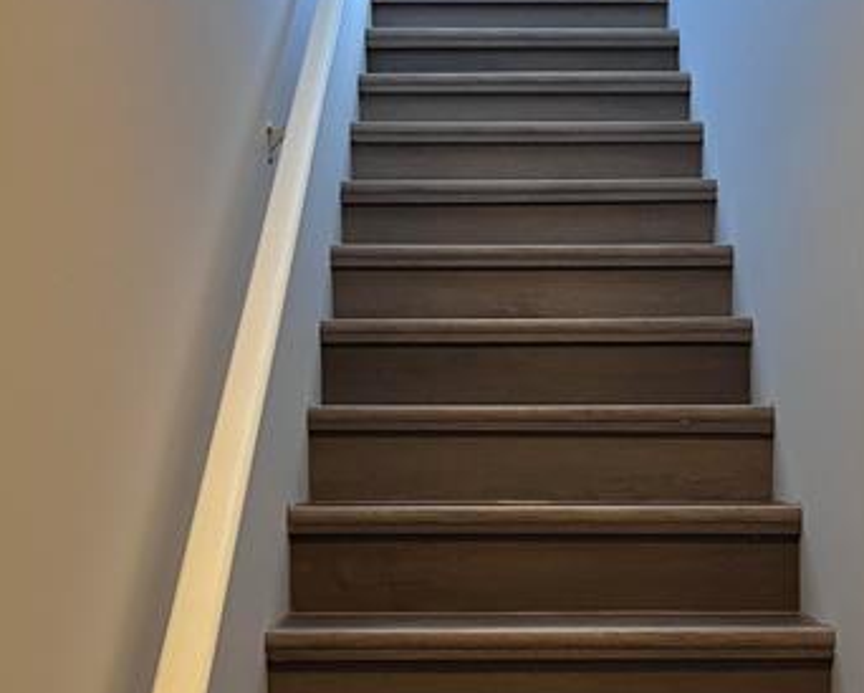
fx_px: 1458
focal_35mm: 57
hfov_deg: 32.9
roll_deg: +1.3
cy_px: 450
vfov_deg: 26.6
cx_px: 518
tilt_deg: +0.4
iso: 250
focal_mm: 5.1
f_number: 1.6
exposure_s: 1/60
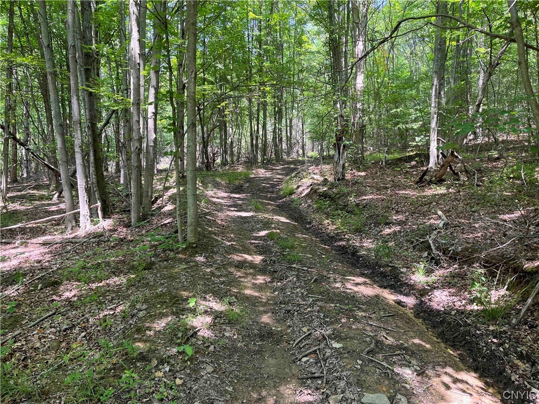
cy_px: 202
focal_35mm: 26
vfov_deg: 53.1
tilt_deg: -1.7
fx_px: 405
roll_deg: -1.4
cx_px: 270
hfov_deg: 67.3
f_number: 1.6
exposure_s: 1/144
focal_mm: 5.1
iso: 64
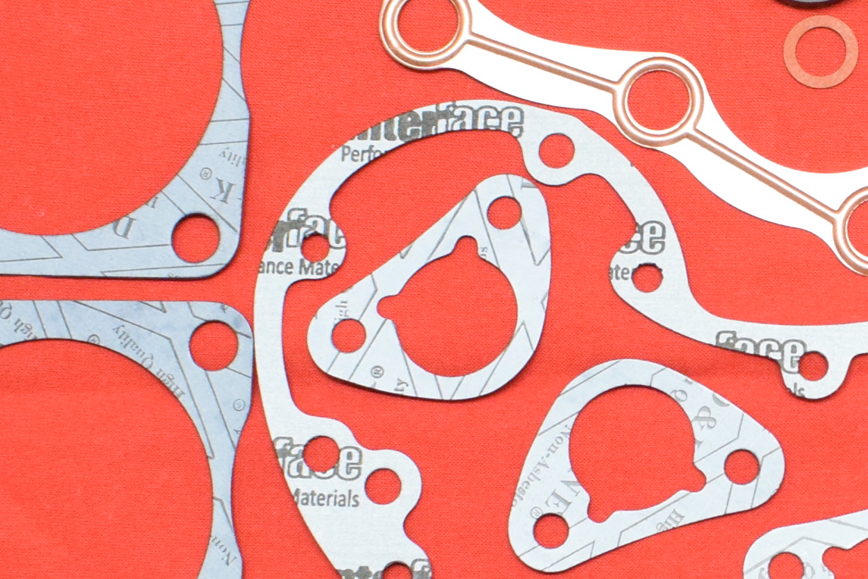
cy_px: 405
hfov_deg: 18.7
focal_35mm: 106
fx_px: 2556
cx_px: 888
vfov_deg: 12.9
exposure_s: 1/125
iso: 2500
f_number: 5
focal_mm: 18
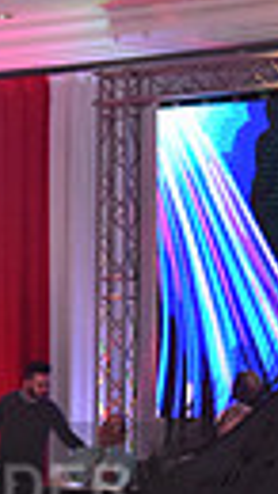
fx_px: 2336
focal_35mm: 178
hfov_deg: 6.6
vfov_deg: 11.9
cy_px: 522
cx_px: -236
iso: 2500
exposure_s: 1/250
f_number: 6.3
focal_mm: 38
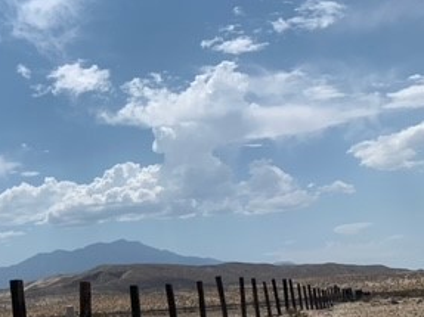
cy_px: 211
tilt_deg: +8.1
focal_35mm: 58
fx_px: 710
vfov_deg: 25.1
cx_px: -34
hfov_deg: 30.1
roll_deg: +3.6
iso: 25
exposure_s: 1/6897
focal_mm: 4.25
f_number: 1.8
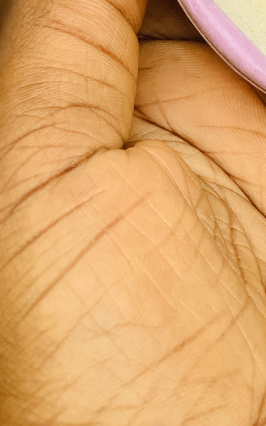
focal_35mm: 160
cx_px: 418
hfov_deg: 8.0
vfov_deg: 12.6
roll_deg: -2.5
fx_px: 1856
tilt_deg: -20.5
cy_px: -145
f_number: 2.4
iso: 25
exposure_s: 1/122
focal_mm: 6
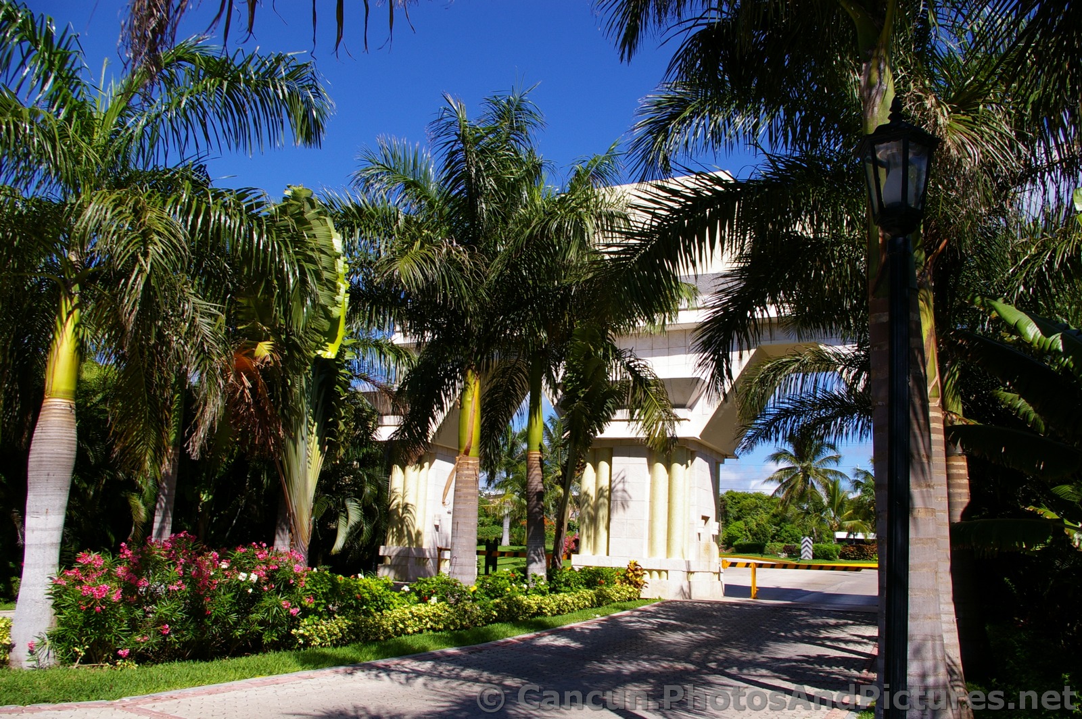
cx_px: 541
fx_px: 901
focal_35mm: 30
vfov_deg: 43.5
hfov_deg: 62.0
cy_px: 360
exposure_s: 1/180
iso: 200
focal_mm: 20
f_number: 11
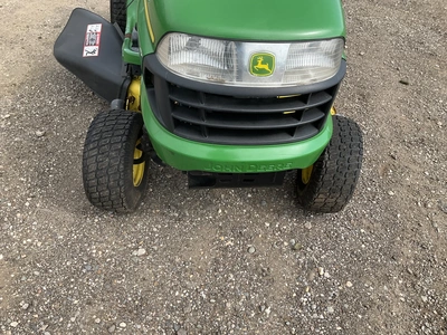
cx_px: 224
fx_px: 374
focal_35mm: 29
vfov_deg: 48.2
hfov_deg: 61.7
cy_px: 168
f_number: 1.8
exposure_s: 1/770
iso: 25
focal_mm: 3
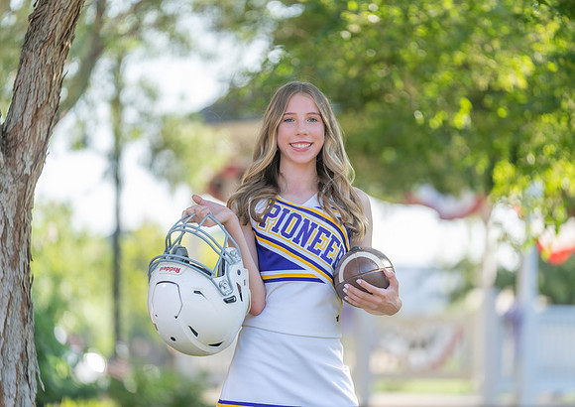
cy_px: 203
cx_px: 311
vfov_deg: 8.2
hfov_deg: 11.6
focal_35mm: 174
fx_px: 2831
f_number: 2.8
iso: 100
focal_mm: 161
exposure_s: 1/320
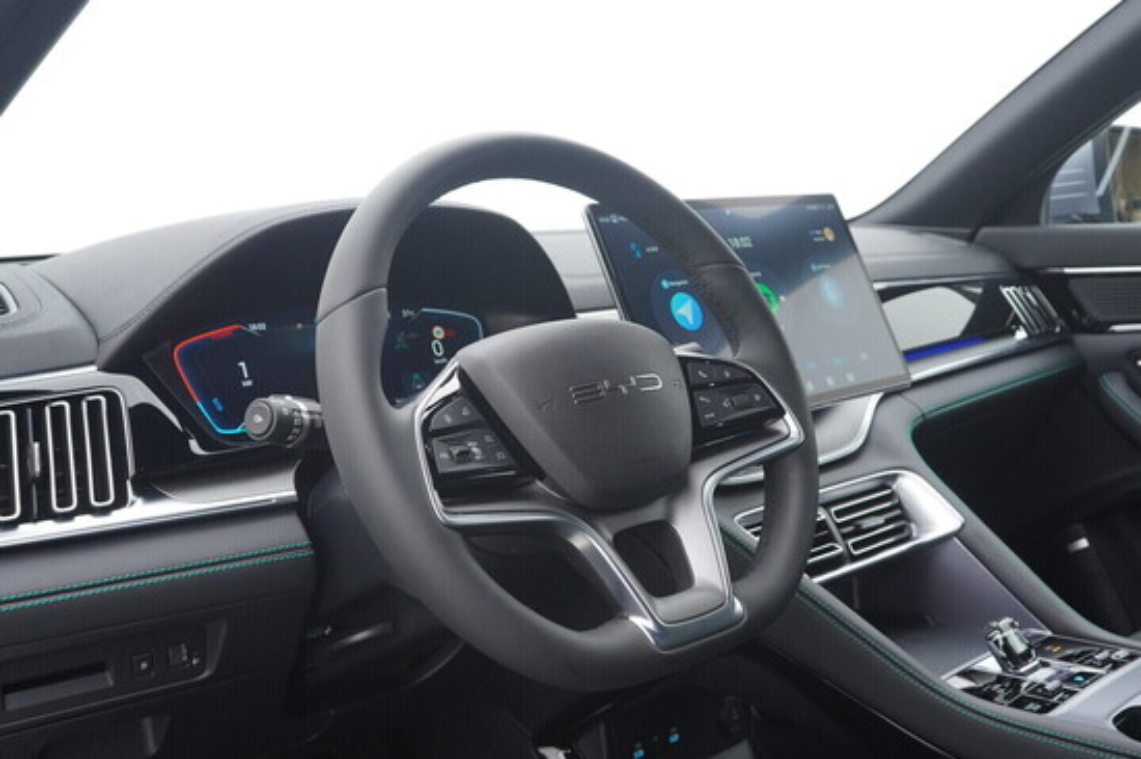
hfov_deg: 53.2
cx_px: 570
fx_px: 1140
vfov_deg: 36.8
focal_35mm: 36
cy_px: 380
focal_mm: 24
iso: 1000
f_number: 6.3
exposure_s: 1/60
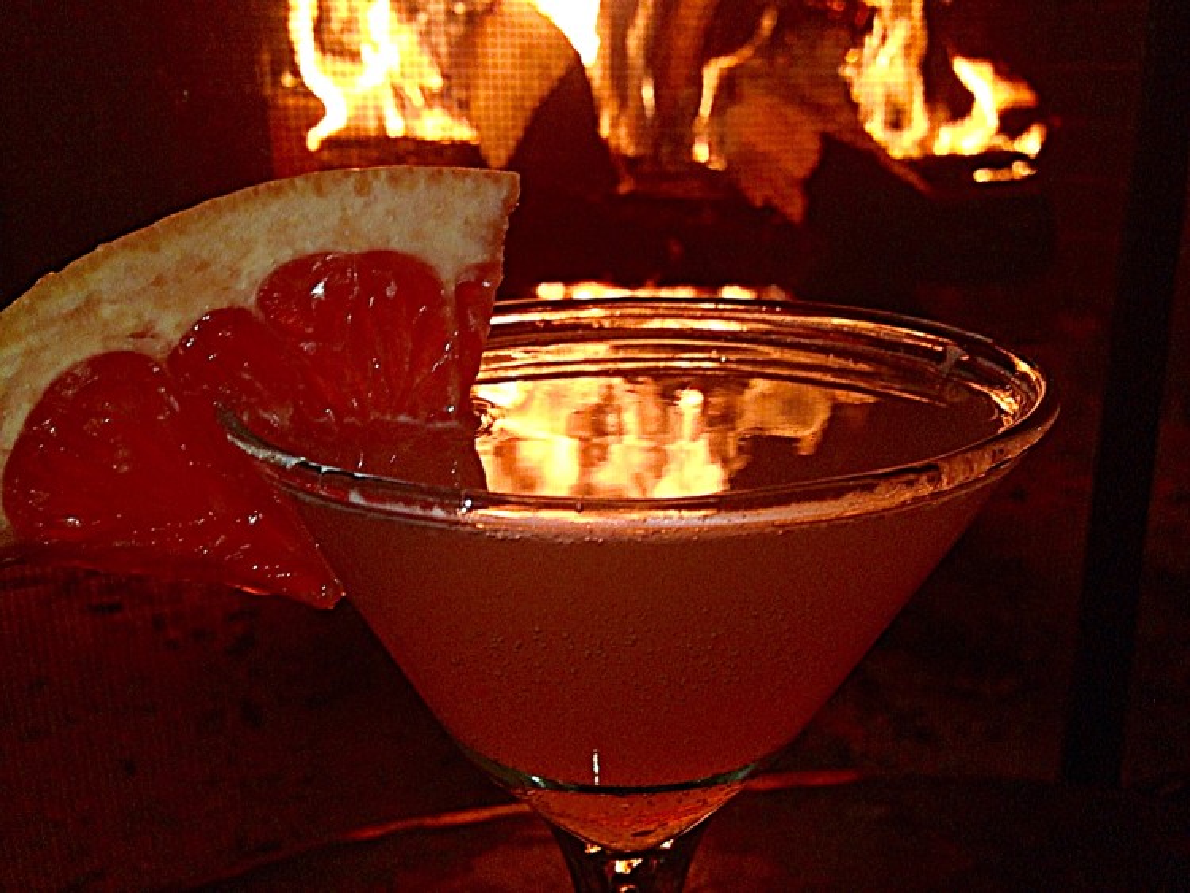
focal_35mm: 33
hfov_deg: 55.3
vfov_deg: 43.0
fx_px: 1135
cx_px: 595
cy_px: 446
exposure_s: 1/140
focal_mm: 4.12
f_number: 2.4
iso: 200
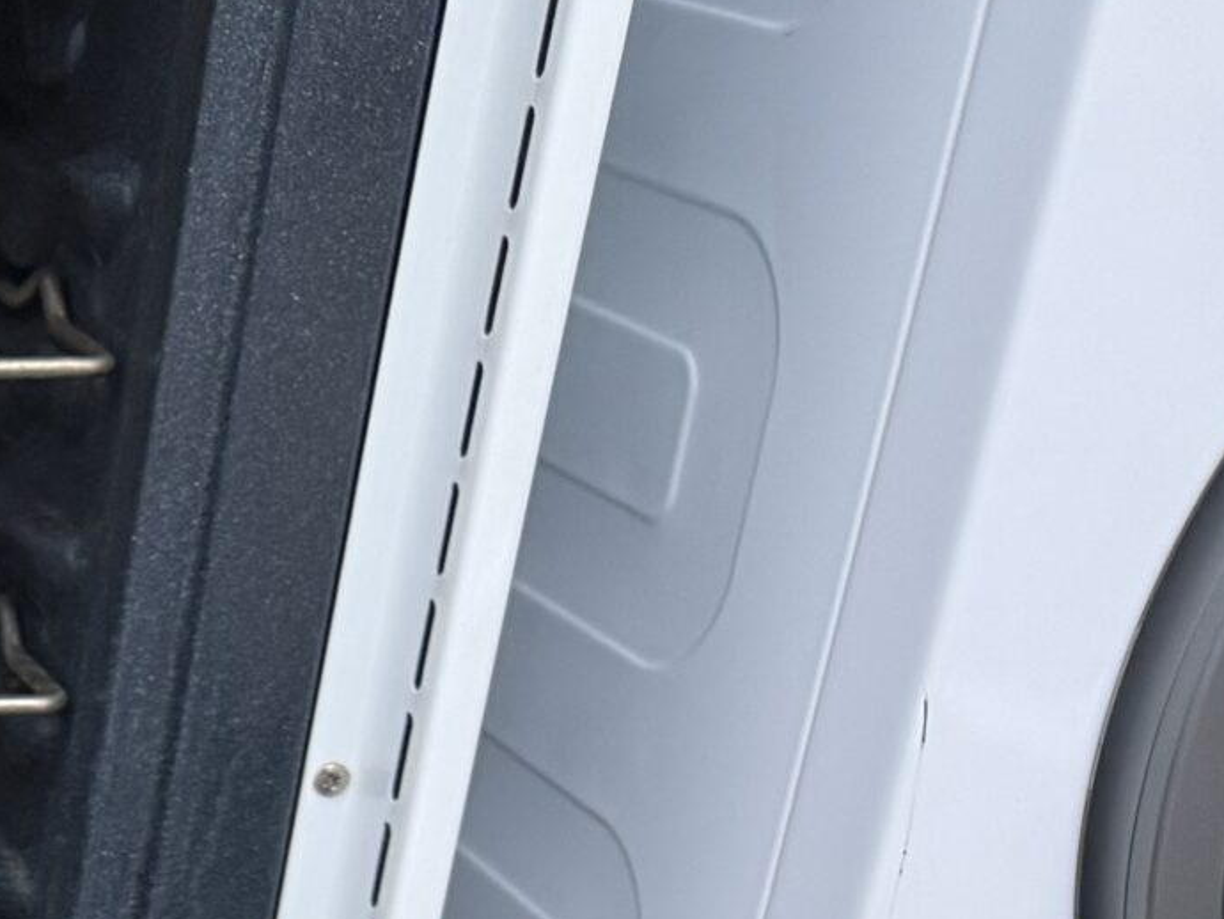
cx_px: -1031
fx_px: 3148
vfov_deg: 15.9
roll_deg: -0.7
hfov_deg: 17.5
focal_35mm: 89
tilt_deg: -26.4
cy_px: 1143
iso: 250
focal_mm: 6.76
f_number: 1.78
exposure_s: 1/60
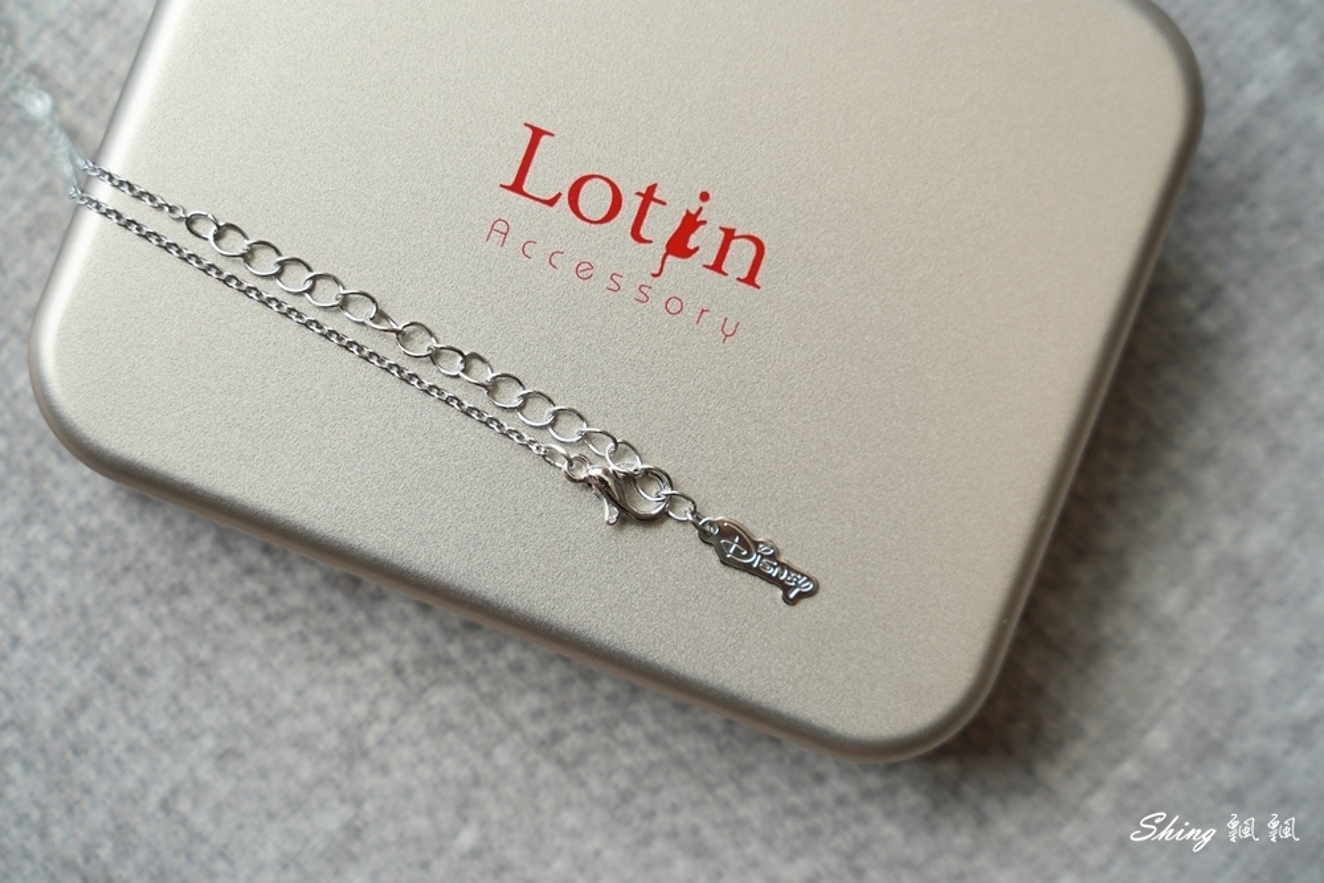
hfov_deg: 19.5
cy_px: 442
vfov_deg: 13.0
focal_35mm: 105
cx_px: 662
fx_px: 3862
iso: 250
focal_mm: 105
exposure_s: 1/125
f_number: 5.6
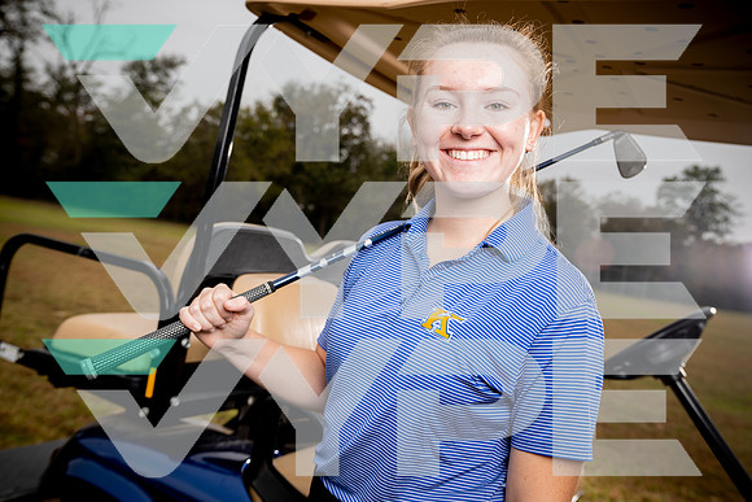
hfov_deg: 58.7
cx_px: 376
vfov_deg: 41.1
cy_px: 251
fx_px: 669
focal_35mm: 32
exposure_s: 1/250
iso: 200
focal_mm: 32
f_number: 4.5
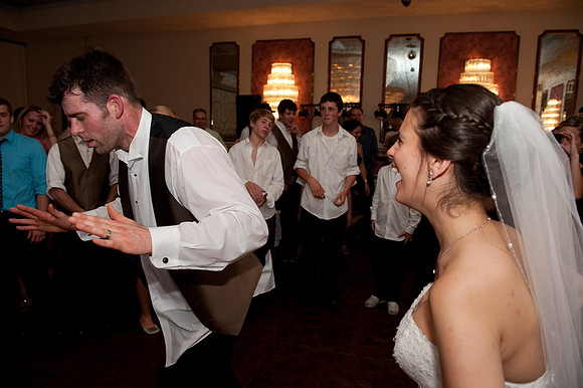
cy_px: 194
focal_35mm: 24
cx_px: 292
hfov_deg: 73.8
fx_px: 388
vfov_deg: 53.1
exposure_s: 1/60
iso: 800
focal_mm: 24
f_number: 4.5
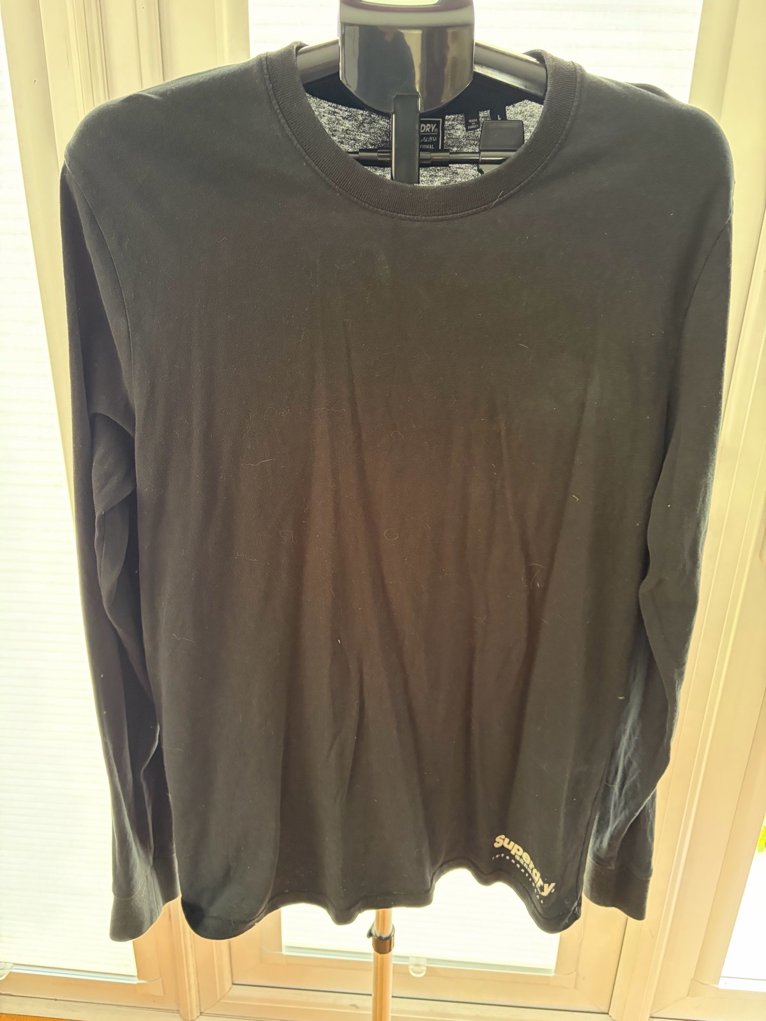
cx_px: 383
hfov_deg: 53.1
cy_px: 510
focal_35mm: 26
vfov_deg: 67.3
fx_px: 767
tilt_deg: -21.9
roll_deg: -1.1
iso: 500
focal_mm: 5.96
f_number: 1.6
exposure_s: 1/33
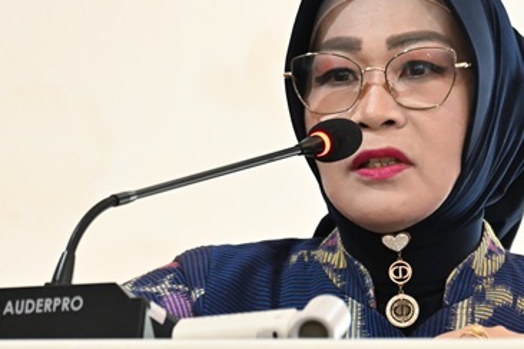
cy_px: 225
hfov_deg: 1.6
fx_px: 18601
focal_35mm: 1278
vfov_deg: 1.1
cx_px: 346
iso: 5600
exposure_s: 1/125
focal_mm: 520
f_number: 6.3
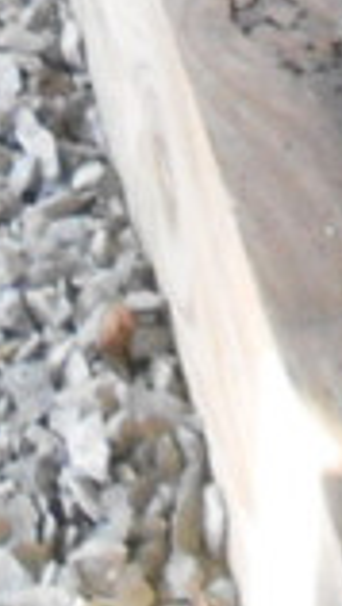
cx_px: 697
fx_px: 3076
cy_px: -821
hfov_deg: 6.2
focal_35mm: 191
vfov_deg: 10.0
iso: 400
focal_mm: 4.6
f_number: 3.5
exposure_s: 1/30
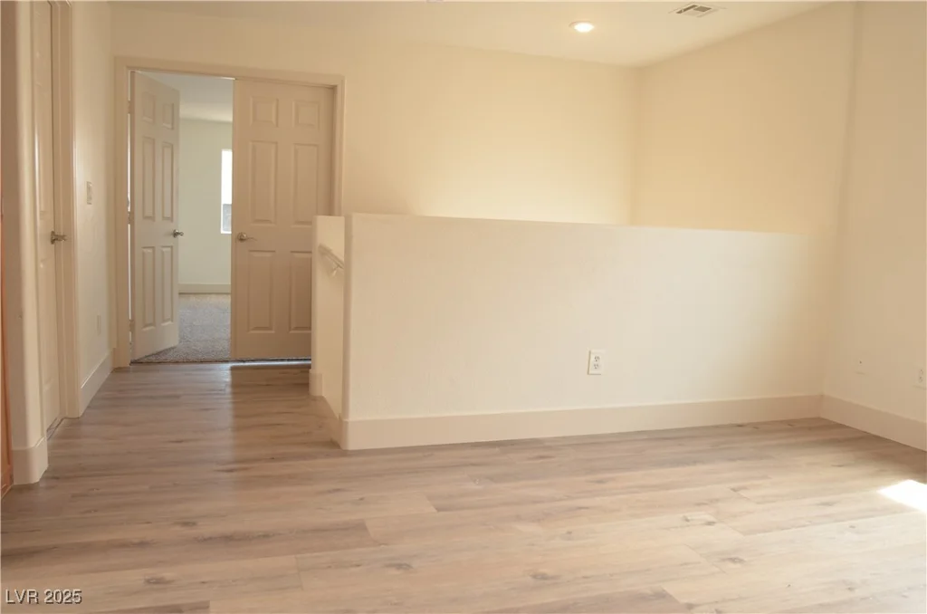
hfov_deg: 67.5
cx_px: 464
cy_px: 307
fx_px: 694
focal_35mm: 27
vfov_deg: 47.7
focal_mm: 18
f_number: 3.5
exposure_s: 1/40
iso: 200
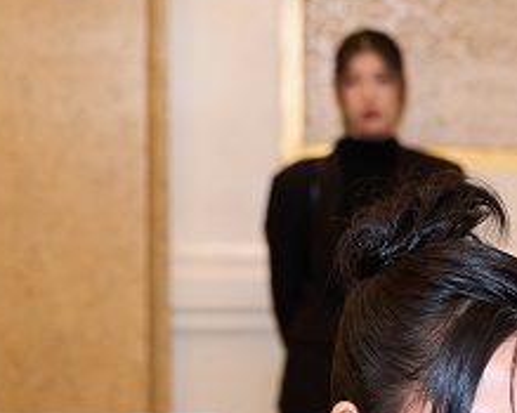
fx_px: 2101
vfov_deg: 11.0
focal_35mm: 137
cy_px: 483
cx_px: 647
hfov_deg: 13.6
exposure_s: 1/160
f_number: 3.2
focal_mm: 40.1
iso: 1000
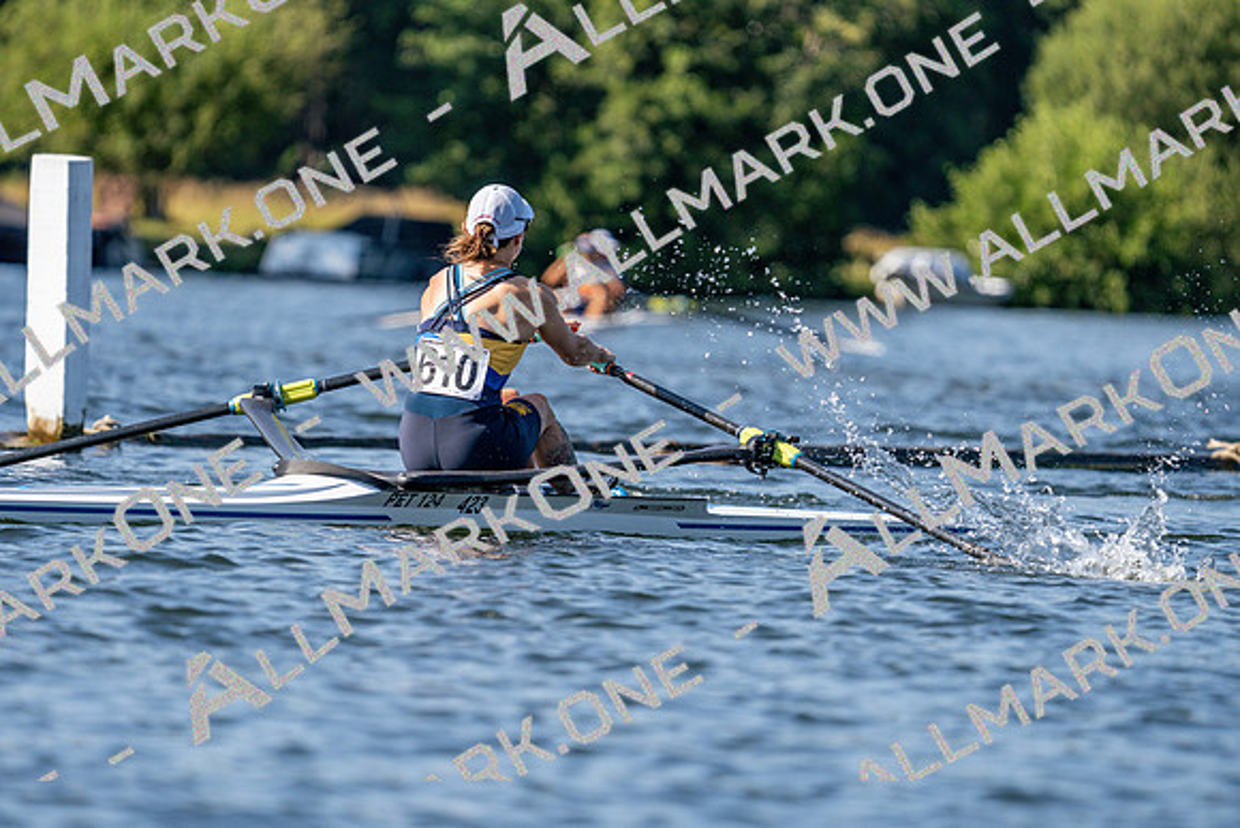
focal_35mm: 391
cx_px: 620
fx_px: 13470
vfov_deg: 3.5
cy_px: 414
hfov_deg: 5.3
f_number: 6.3
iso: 320
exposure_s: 1/1600
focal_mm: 391
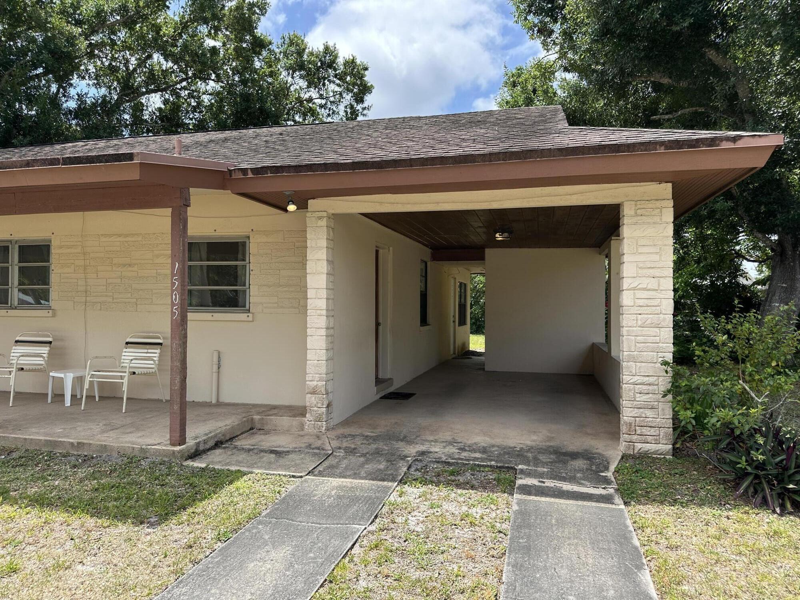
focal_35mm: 24
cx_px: 400
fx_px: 555
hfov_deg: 71.6
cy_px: 300
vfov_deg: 56.8
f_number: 1.78
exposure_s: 1/1988
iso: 80
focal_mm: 6.86
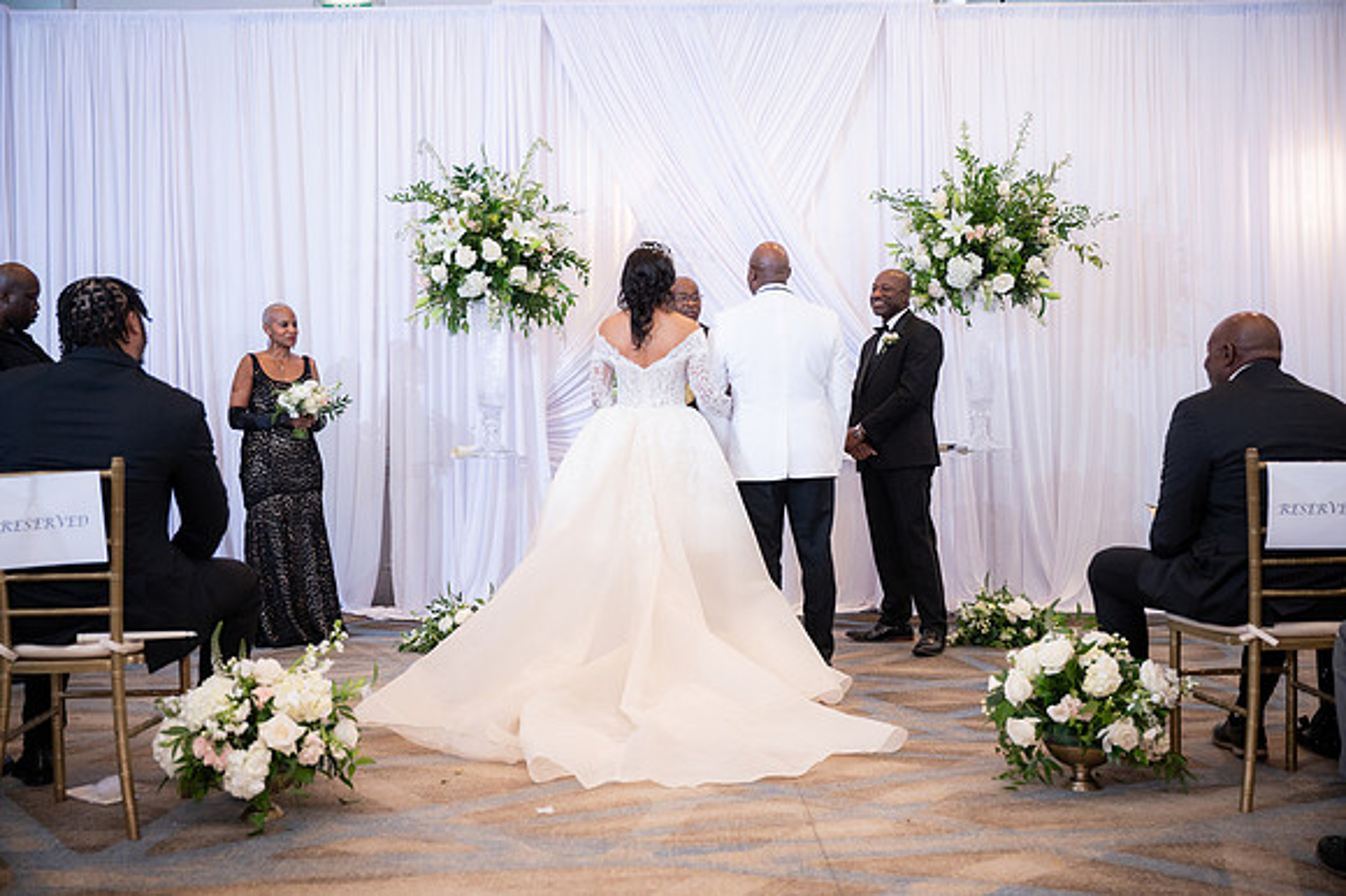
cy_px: 448
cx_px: 673
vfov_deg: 37.8
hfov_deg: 54.5
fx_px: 1308
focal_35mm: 35
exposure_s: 1/200
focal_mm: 35
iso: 2000
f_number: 2.8
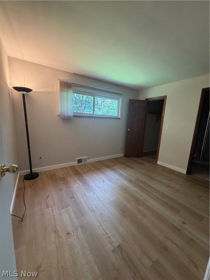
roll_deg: -3.3
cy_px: 140
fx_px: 113
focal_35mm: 14
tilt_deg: -9.7
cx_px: 105
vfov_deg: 102.1
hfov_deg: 85.7
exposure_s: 1/120
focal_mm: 2.22
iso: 250
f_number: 2.2
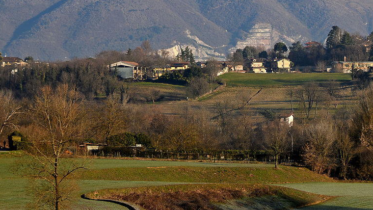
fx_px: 2454
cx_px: 500
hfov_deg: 8.6
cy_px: -30
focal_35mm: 248
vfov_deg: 4.9
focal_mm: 50
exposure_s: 1/400
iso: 100
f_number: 8
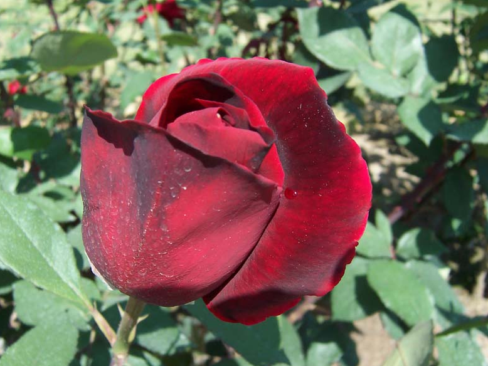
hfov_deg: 50.1
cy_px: 187
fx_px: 522
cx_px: 238
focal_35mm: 37
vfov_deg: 38.7
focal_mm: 5.6
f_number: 4
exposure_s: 1/350
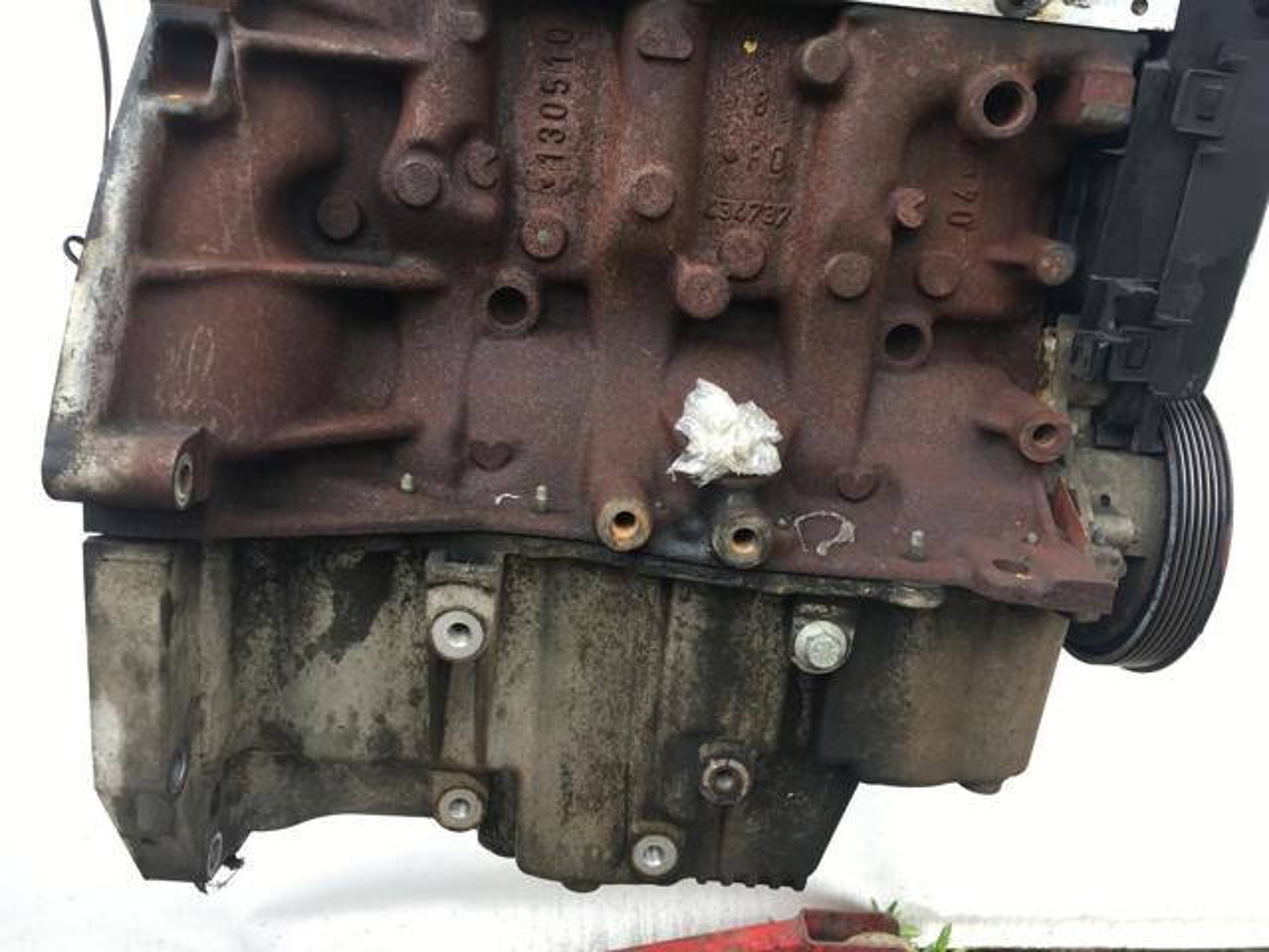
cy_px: 476
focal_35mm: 29
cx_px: 634
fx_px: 1063
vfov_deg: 48.2
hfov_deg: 61.7
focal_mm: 4.15
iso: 32
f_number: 2.2
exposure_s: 1/100
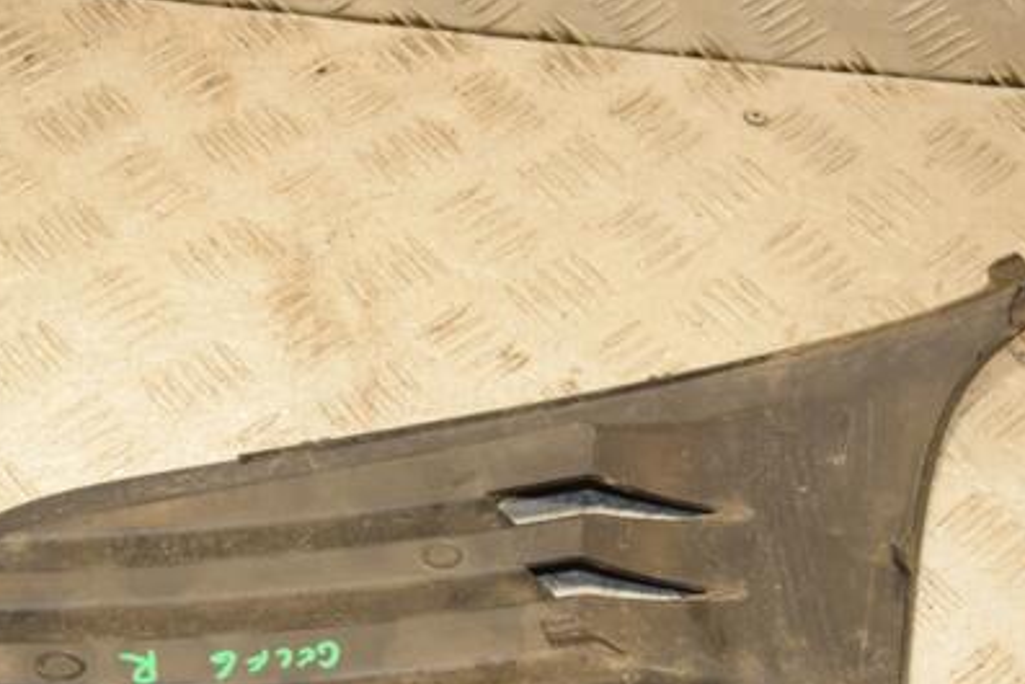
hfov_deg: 29.6
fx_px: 1937
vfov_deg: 19.9
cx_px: 485
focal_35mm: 68
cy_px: 506
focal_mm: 30
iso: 800
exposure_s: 1/200
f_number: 5.6
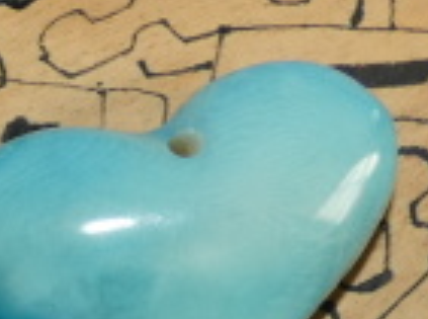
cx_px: -316
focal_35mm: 148
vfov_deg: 9.2
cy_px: 705
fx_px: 1825
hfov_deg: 12.4
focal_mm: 4.6
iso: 80
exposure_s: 1/60
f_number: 3.1
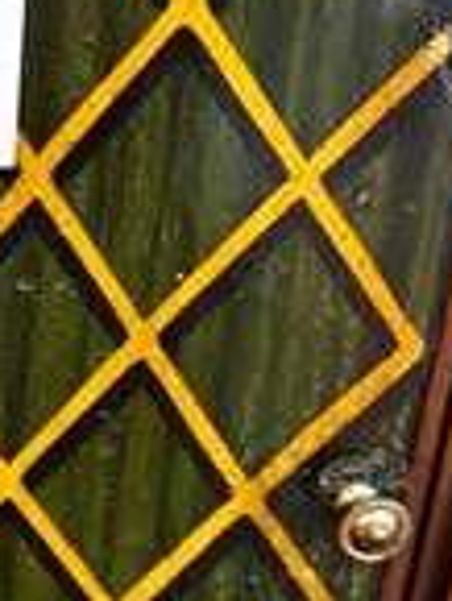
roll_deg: -1.5
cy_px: 439
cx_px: -58
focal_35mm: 66
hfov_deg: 21.1
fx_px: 1147
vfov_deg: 29.0
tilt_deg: -26.8
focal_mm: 6.86
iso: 640
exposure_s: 1/33
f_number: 1.78
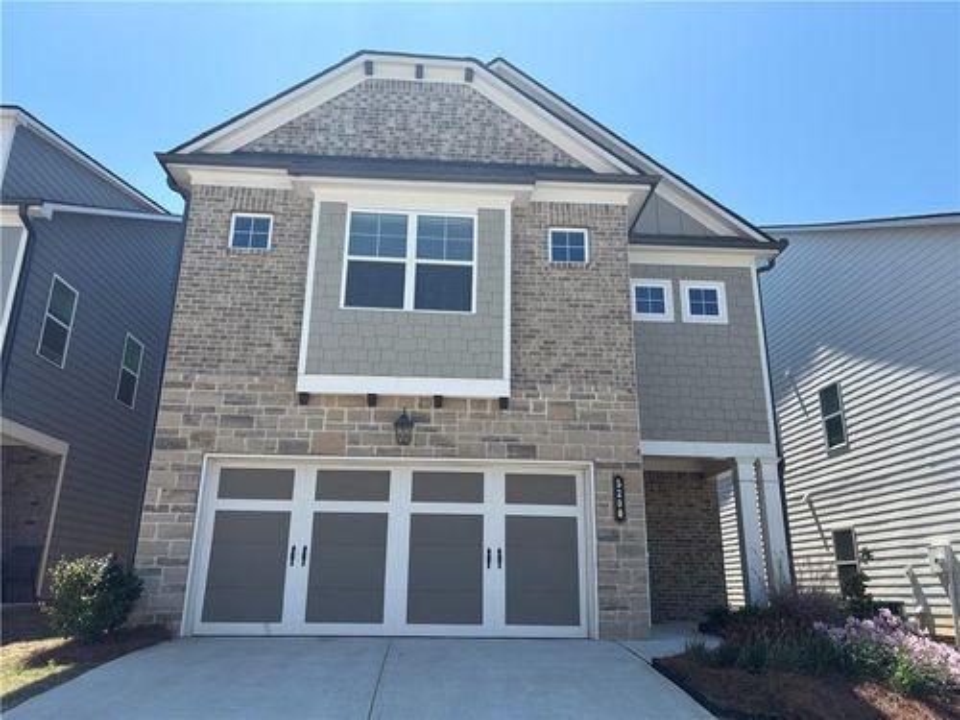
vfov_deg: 53.1
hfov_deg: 67.3
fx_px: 721
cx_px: 480
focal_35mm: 26
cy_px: 360
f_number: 1.6
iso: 50
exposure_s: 1/2639
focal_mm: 5.96
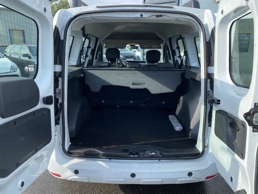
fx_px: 194
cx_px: 129
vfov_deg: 53.1
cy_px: 97
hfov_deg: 67.3
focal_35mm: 26
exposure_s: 1/728
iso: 32
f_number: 1.8
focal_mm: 4.25
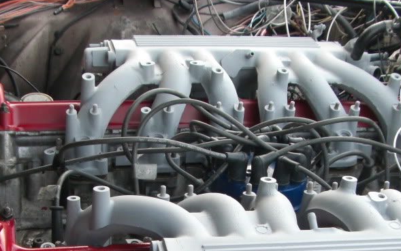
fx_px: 765
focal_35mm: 70
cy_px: 256
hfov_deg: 29.4
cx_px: 201
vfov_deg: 18.1
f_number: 3.4
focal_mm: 6.3
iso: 200
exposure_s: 1/80
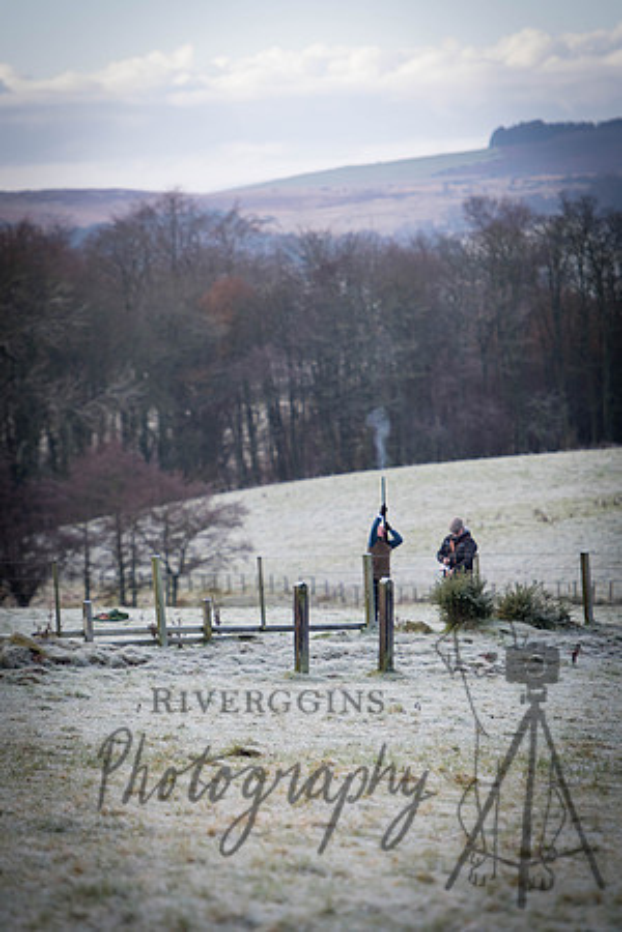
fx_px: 6803
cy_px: 466
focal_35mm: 262
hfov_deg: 5.2
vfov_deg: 7.8
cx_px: 311
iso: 400
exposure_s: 1/1600
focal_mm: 175
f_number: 2.8
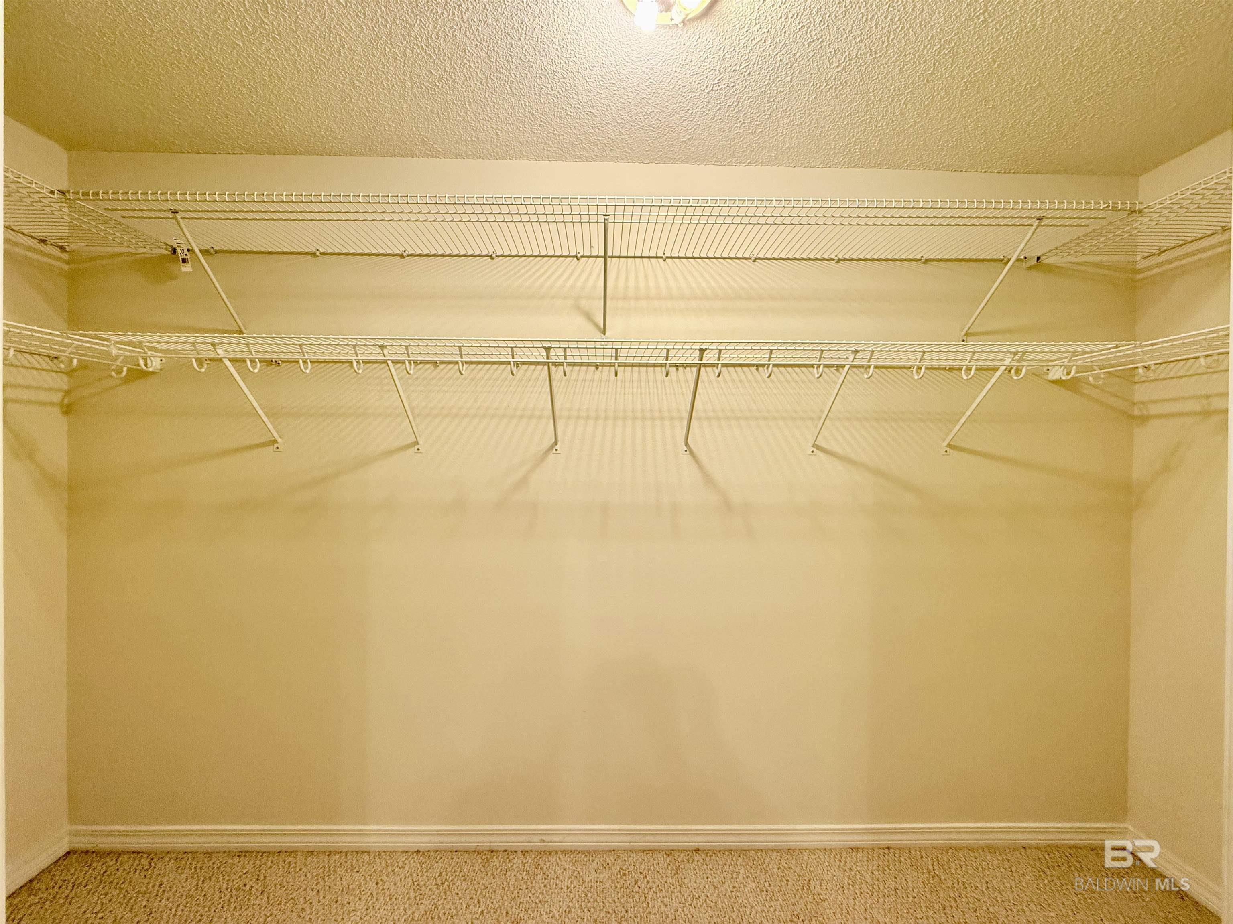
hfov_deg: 102.1
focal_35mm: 14
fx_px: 499
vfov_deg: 85.7
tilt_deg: +0.4
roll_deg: -0.7
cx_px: 616
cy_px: 462
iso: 320
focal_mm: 2.22
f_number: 2.2
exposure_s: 1/120
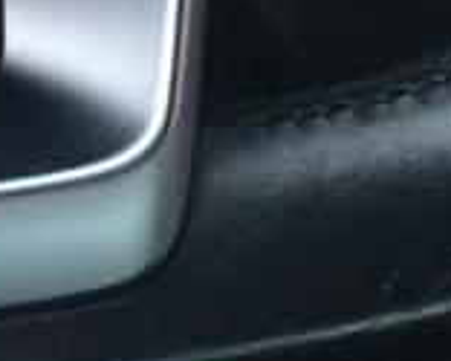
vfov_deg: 7.4
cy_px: -751
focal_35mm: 184
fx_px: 2458
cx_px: -457
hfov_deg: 9.7
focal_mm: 6.3
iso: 40
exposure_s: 1/120
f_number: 1.7
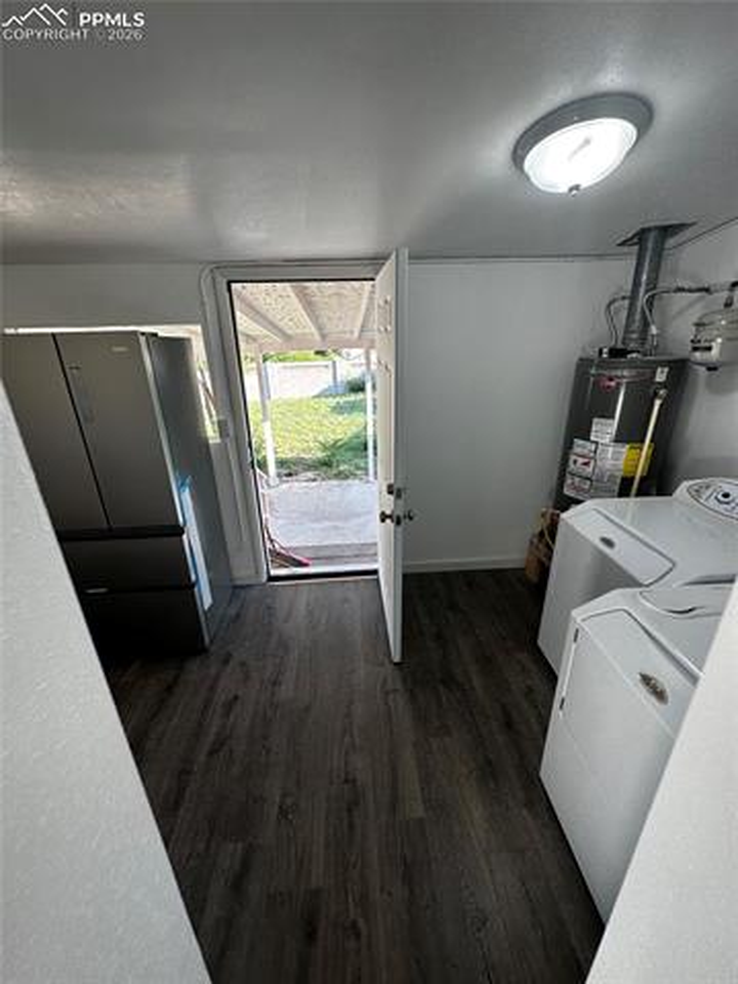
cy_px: 492
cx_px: 369
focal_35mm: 14
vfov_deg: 102.1
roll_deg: -0.1
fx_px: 398
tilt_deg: -24.8
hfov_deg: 85.7
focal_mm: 2.22
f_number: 2.2
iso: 50
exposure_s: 1/120
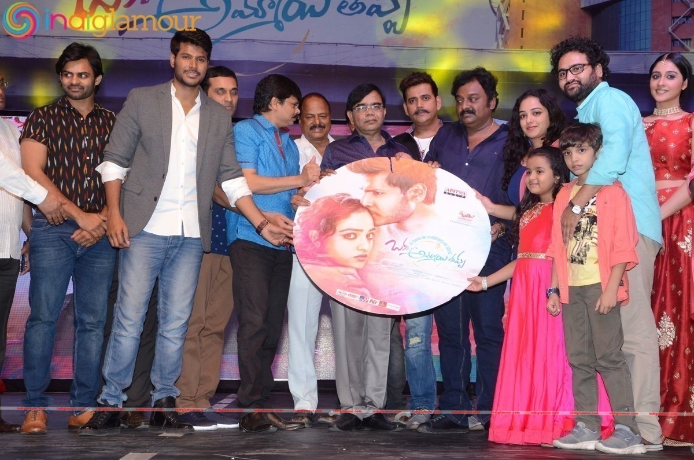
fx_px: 1299
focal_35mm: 68
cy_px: 230
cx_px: 347
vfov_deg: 20.1
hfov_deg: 29.9
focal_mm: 45
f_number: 7.1
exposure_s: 1/125
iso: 1250
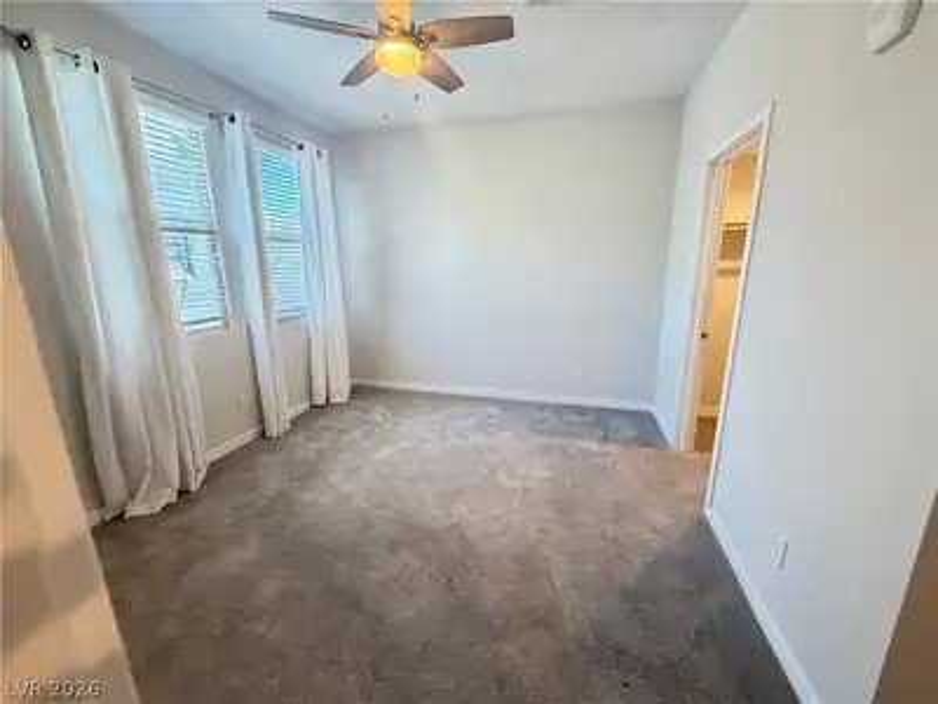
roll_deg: -0.2
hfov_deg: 102.1
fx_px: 379
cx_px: 469
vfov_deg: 85.7
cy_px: 352
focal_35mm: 14
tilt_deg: -14.0
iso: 500
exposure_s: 1/60
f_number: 2.2
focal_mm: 2.22
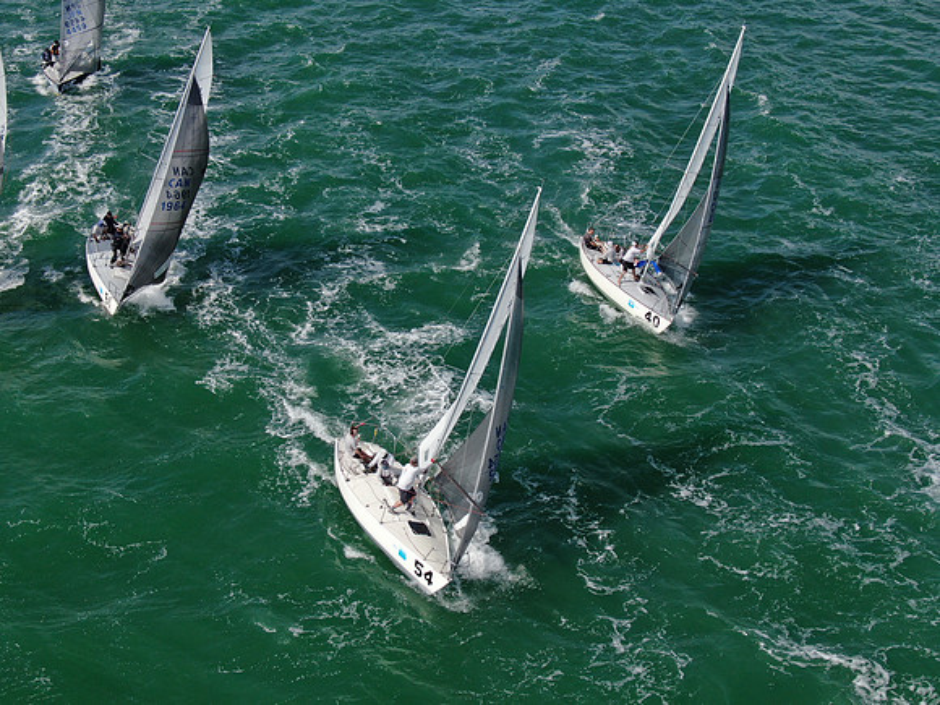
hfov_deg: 39.7
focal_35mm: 48
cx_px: 470
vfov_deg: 30.3
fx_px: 1303
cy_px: 352
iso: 100
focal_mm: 8.6
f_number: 3.8
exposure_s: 1/1000
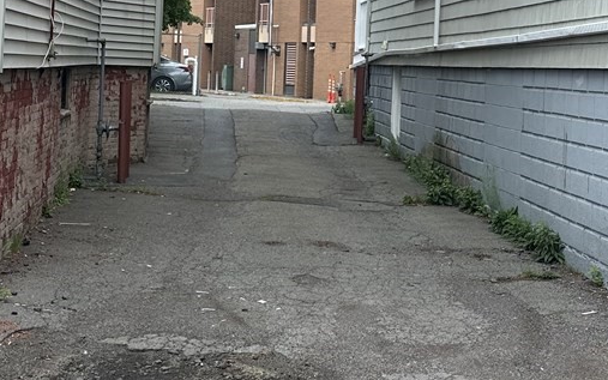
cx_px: 300
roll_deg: -2.6
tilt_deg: +0.6
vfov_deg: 16.7
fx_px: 1276
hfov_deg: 26.8
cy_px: 42
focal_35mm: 77
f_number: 1.78
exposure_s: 1/1721
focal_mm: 6.86
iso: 80
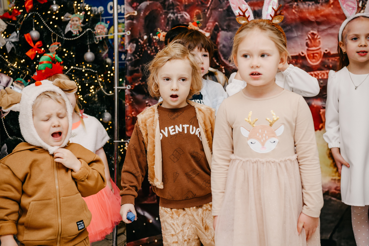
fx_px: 666
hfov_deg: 31.0
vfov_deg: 20.9
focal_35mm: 65
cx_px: 184
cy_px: 123
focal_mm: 65
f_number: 4.5
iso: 320
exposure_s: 1/160
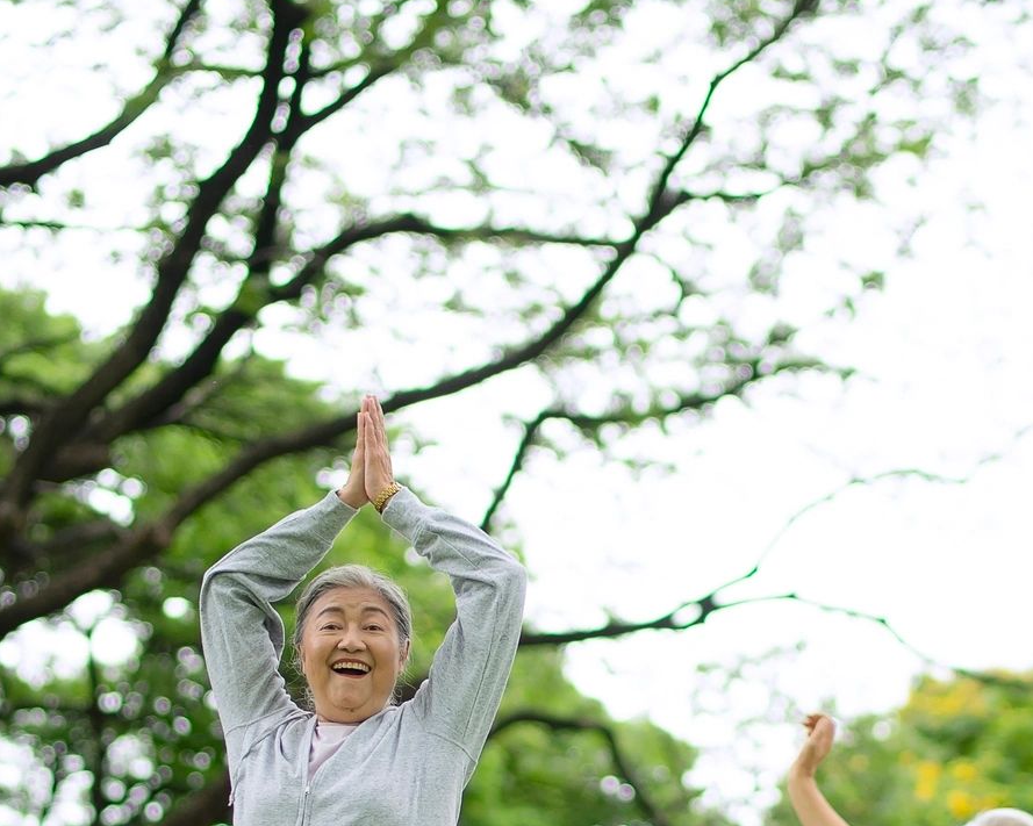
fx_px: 3424
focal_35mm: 112
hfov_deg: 17.1
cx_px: 692
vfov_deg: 13.6
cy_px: 775
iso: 125
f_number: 1.4
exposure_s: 1/500
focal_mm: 50
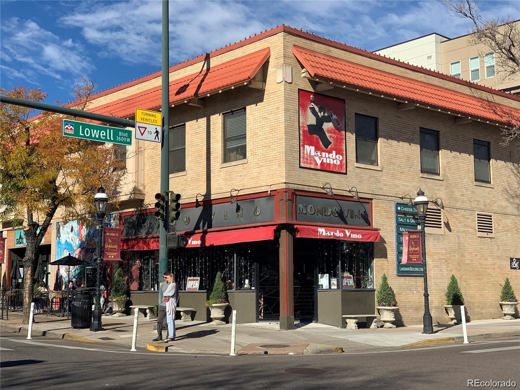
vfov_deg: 28.0
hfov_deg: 36.8
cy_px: 195
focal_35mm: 52
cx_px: 260
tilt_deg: +7.8
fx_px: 781
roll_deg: +0.5
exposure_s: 1/1261
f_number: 2.4
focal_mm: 6
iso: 16
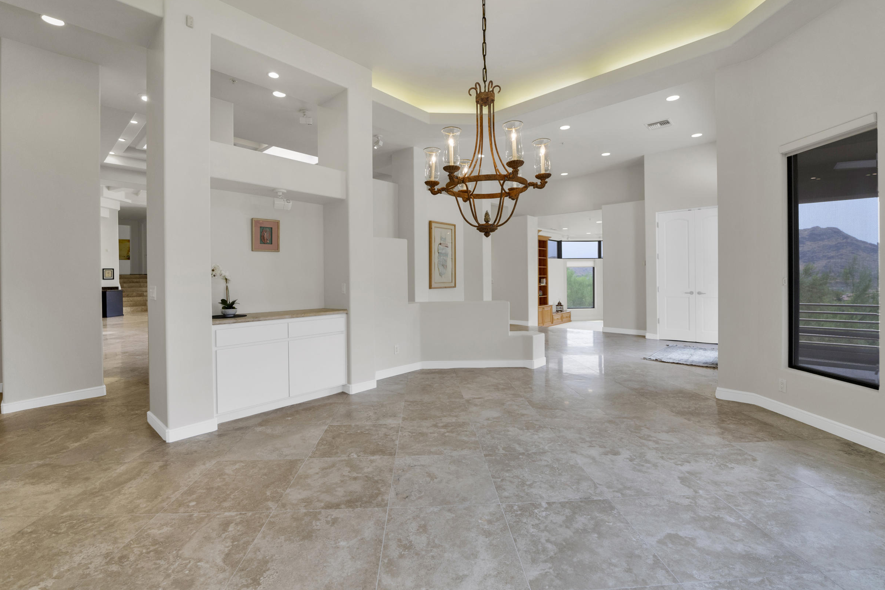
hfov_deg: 100.4
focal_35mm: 15
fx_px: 369
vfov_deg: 77.3
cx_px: 440
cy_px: 281
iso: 320
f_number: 4
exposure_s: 1/50
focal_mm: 12
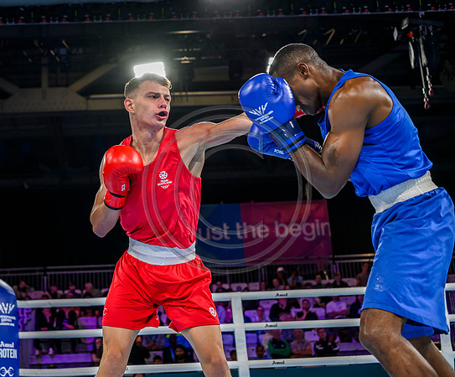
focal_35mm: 54
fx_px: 741
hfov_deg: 33.8
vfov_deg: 28.5
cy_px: 170
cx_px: 145
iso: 2000
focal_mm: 43
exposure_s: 1/1600
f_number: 3.2
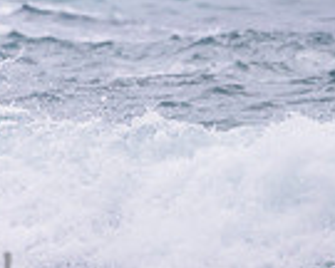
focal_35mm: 2470
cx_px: -111
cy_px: 131
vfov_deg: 0.6
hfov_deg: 0.8
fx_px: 24489
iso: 900
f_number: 5.6
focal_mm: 500
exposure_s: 1/2000
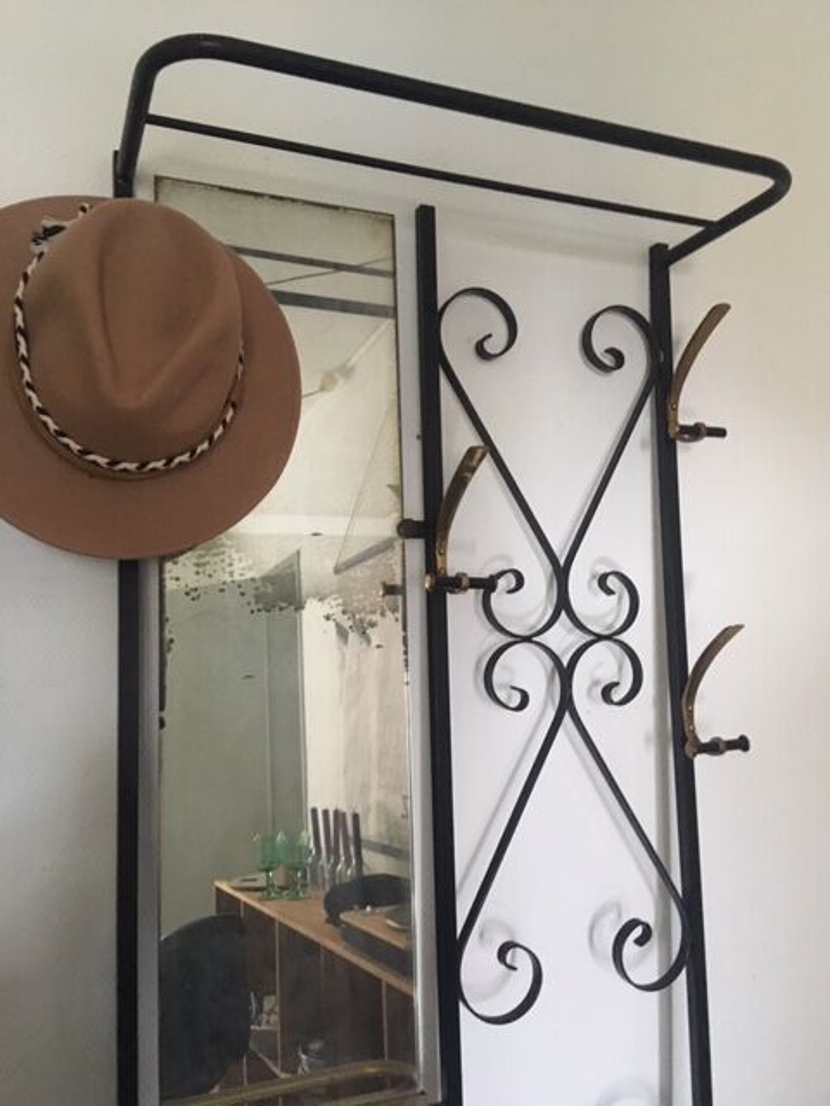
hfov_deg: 48.2
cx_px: 415
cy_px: 553
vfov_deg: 61.7
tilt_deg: -1.1
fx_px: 927
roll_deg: +0.6
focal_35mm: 29
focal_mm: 4.15
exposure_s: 1/17
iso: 250
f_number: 2.2
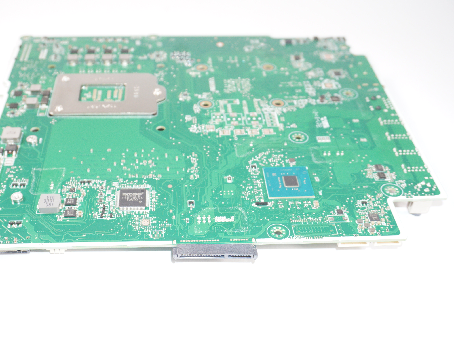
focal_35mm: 43
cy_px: 181
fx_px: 572
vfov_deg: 35.2
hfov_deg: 43.1
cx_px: 186
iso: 400
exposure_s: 1/125
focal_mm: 25
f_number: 5.6
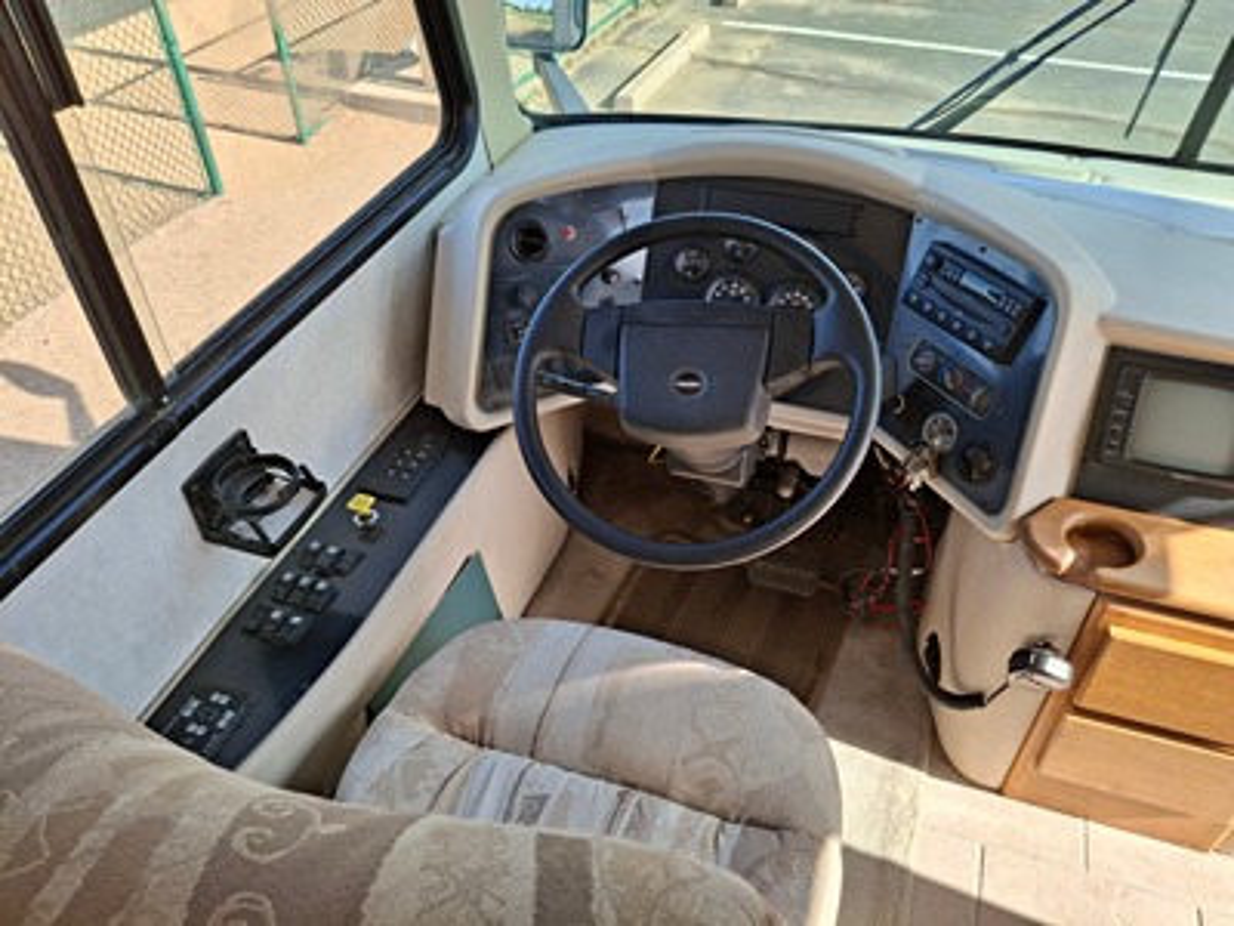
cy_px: 463
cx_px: 617
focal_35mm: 25
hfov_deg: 69.4
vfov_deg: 54.9
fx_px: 891
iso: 32
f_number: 1.8
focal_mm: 4.69
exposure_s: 1/604
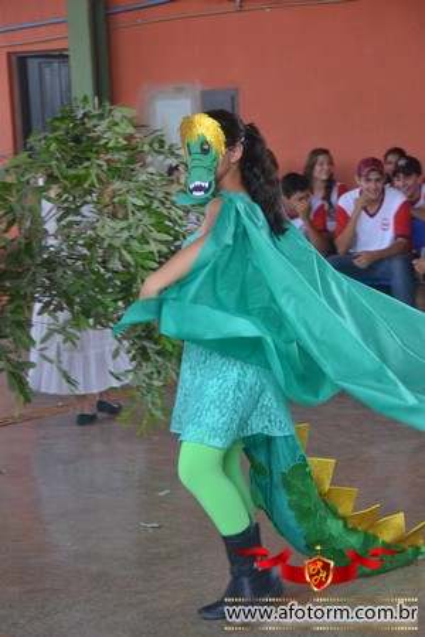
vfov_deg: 19.5
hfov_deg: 13.0
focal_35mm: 105
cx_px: 212
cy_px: 318
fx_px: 1859
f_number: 5.3
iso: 400
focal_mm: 70
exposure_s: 1/125
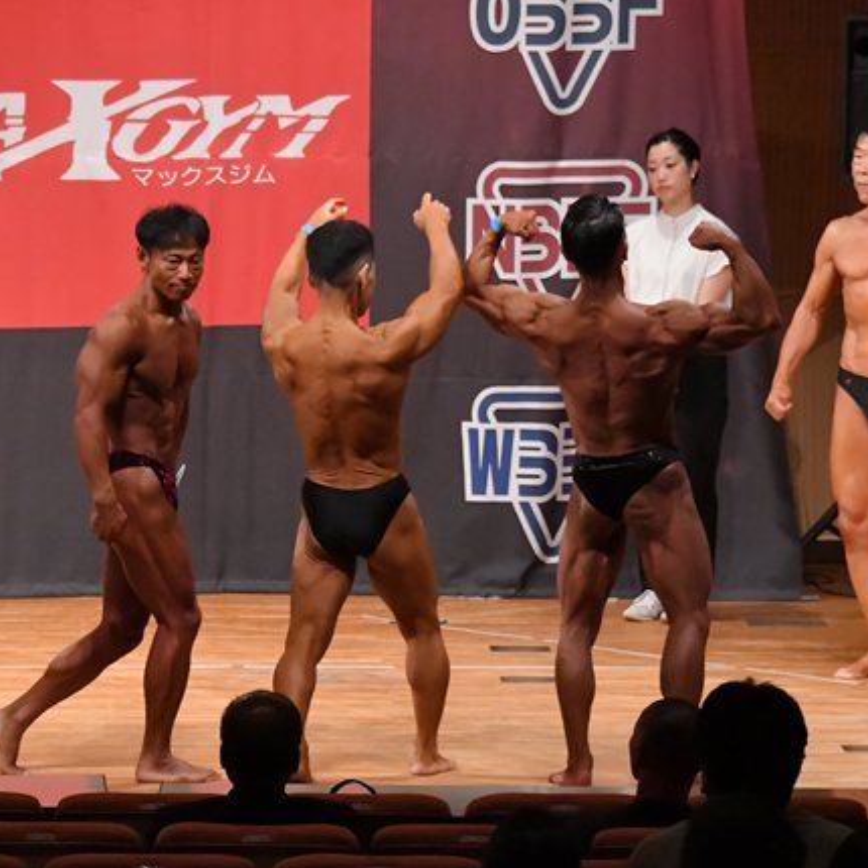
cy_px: 486
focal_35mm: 257
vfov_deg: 6.8
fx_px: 7291
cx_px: 102
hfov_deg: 6.8
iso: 10000
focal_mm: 112
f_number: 5.6
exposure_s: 1/400
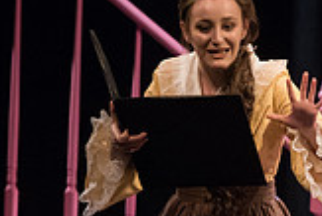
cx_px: 267
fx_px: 5720
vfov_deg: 2.2
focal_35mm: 639
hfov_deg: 3.2
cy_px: 221
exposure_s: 1/320
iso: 4000
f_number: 3.2
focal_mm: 180
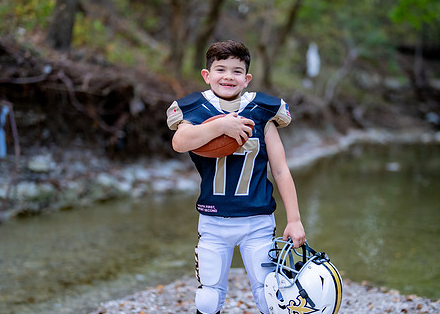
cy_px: 187
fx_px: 999
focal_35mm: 80
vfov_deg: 17.8
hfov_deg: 24.8
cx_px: 234
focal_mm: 50
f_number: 1.2
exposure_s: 1/500
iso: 500
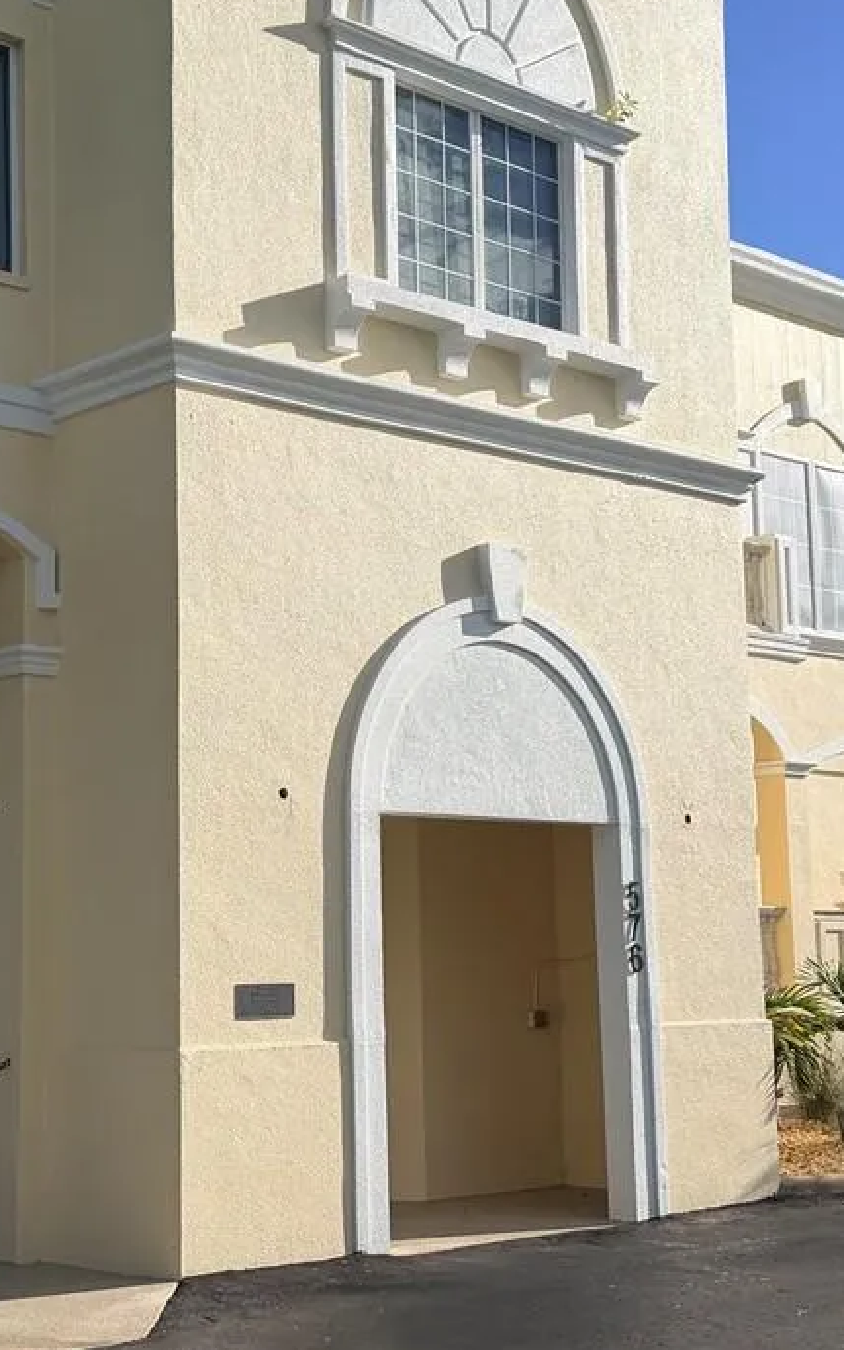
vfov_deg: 34.5
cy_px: 628
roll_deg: +1.1
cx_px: 323
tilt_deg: +9.5
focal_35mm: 59
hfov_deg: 21.9
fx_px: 2172
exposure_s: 1/7353
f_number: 1.78
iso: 80
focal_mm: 6.76
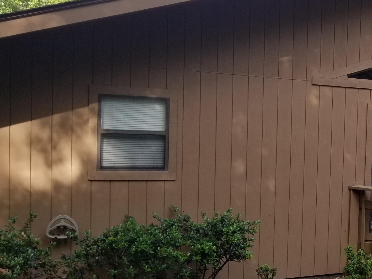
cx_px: 372
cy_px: 179
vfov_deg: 26.5
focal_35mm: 55
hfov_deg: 32.2
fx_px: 591
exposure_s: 1/299
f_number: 1.7
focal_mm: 4.25
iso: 50
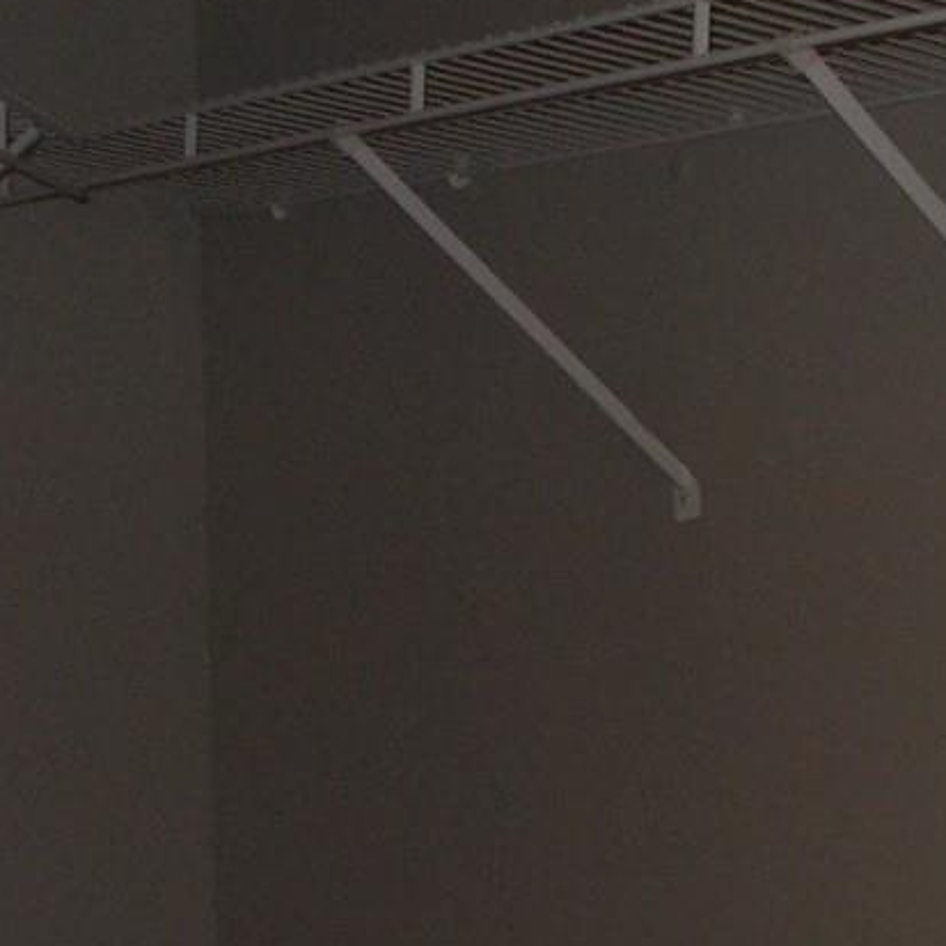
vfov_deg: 19.4
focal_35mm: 89
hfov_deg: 19.4
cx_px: 715
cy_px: 680
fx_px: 2752
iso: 200
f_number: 3.2
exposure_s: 1/25
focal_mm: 4.6
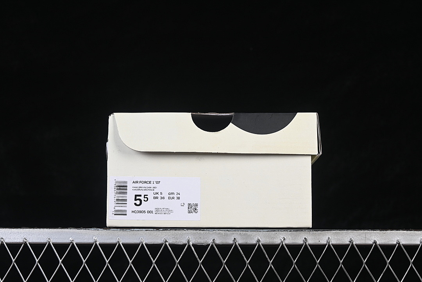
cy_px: 141
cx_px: 211
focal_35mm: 75
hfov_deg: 27.0
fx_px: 879
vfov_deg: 18.2
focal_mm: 50
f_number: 8
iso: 160
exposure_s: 1/80
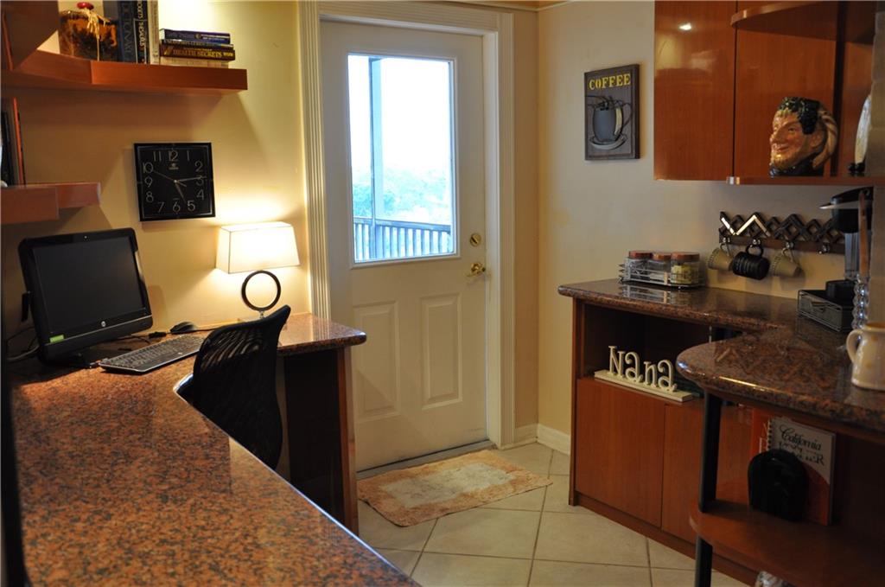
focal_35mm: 33
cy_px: 294
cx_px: 442
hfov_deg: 57.3
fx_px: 810
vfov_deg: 39.8
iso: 400
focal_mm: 22
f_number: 4
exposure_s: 1/20
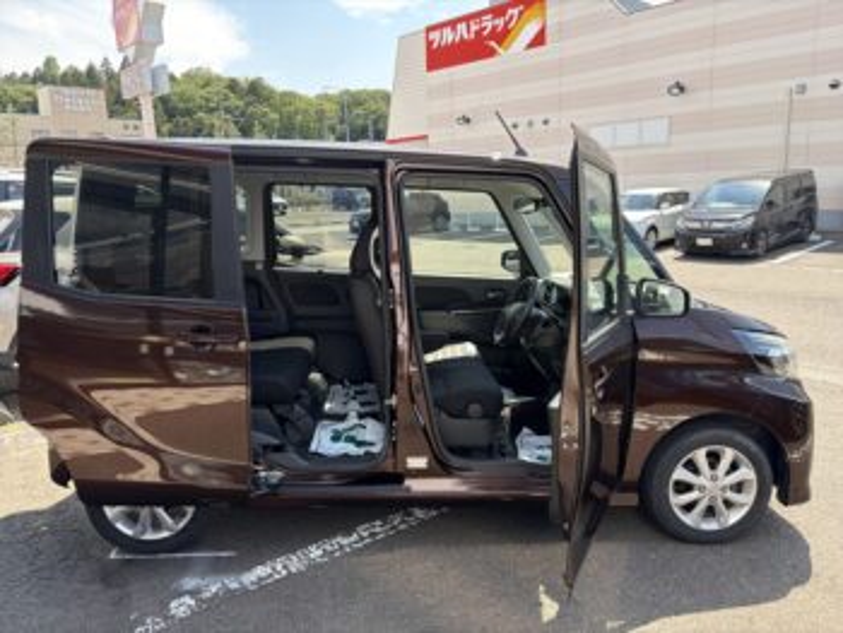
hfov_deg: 67.3
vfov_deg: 53.1
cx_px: 422
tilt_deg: -11.6
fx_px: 634
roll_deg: +2.8
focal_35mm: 26
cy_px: 316
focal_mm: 5.96
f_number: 1.6
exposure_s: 1/756
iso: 50
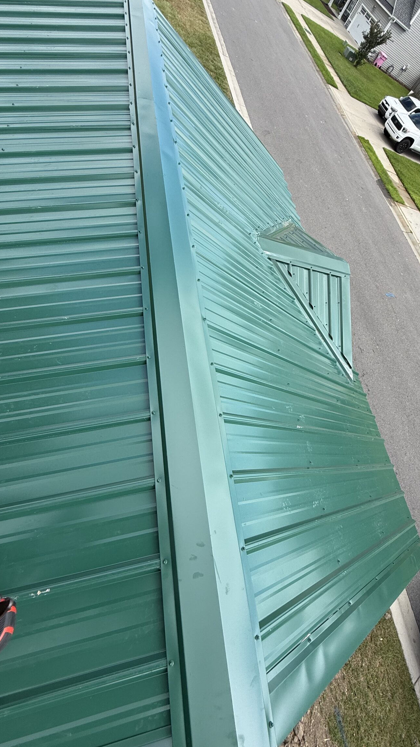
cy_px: 351
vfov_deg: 95.8
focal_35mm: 17
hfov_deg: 63.5
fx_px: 337
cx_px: 247
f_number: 2.2
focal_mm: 2.22
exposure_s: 1/717
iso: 50
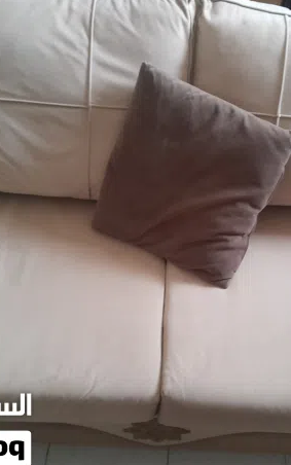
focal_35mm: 39
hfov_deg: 32.6
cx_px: 186
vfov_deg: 50.3
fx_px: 494
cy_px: 245
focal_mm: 3.98
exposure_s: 1/25
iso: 640
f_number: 1.8
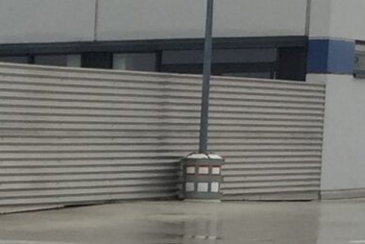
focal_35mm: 203
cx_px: -404
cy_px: 427
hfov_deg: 9.4
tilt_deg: -7.3
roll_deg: -0.4
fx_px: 2060
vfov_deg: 6.6
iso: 32
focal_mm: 4.15
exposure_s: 1/482
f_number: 2.2
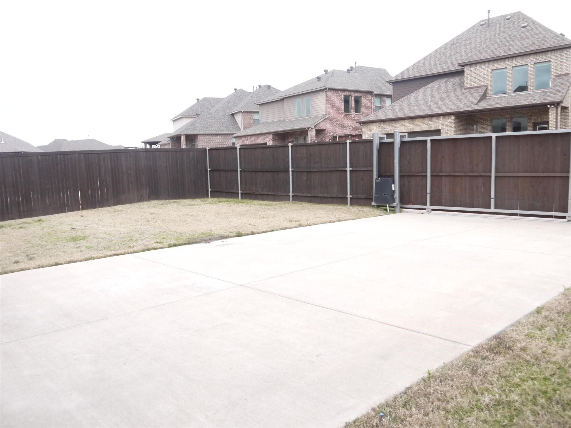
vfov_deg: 49.7
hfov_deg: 63.4
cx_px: 286
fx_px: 462
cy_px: 214
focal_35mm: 28
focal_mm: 14
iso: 800
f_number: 6.3
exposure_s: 1/320
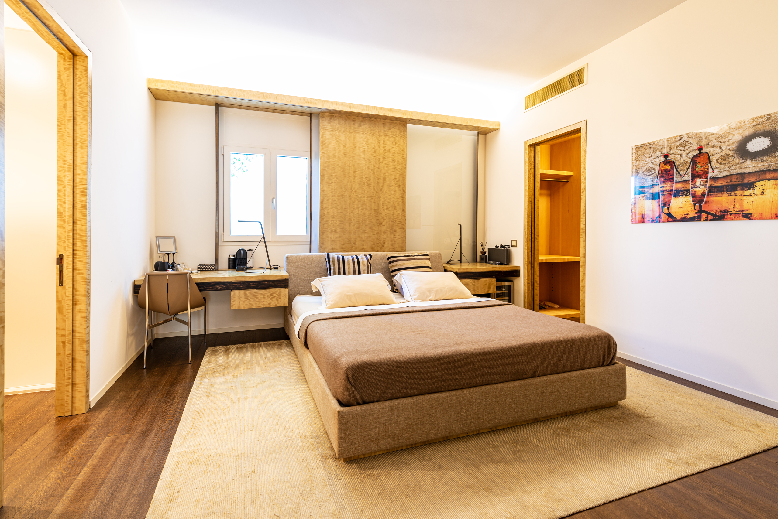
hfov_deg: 104.2
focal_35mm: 14
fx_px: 303
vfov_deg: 81.3
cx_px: 389
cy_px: 260
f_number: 9
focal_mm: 14
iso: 100
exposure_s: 5
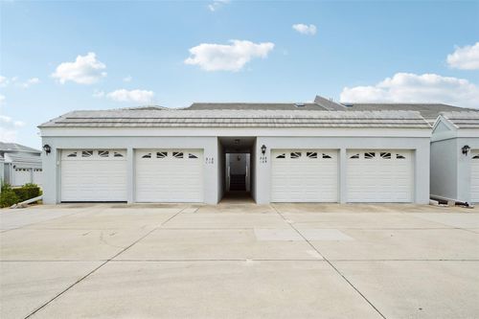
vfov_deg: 65.9
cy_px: 160
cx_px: 240
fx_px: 246
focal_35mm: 18
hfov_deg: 88.5
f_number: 8
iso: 400
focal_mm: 18.5
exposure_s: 1/2500
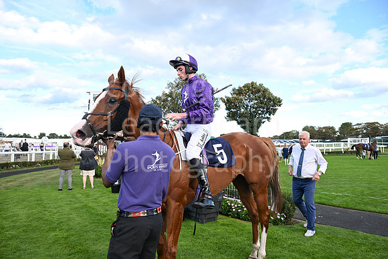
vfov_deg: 53.2
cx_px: 194
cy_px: 130
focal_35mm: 24
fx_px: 259
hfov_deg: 73.7
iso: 400
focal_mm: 24
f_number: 5
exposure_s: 1/400
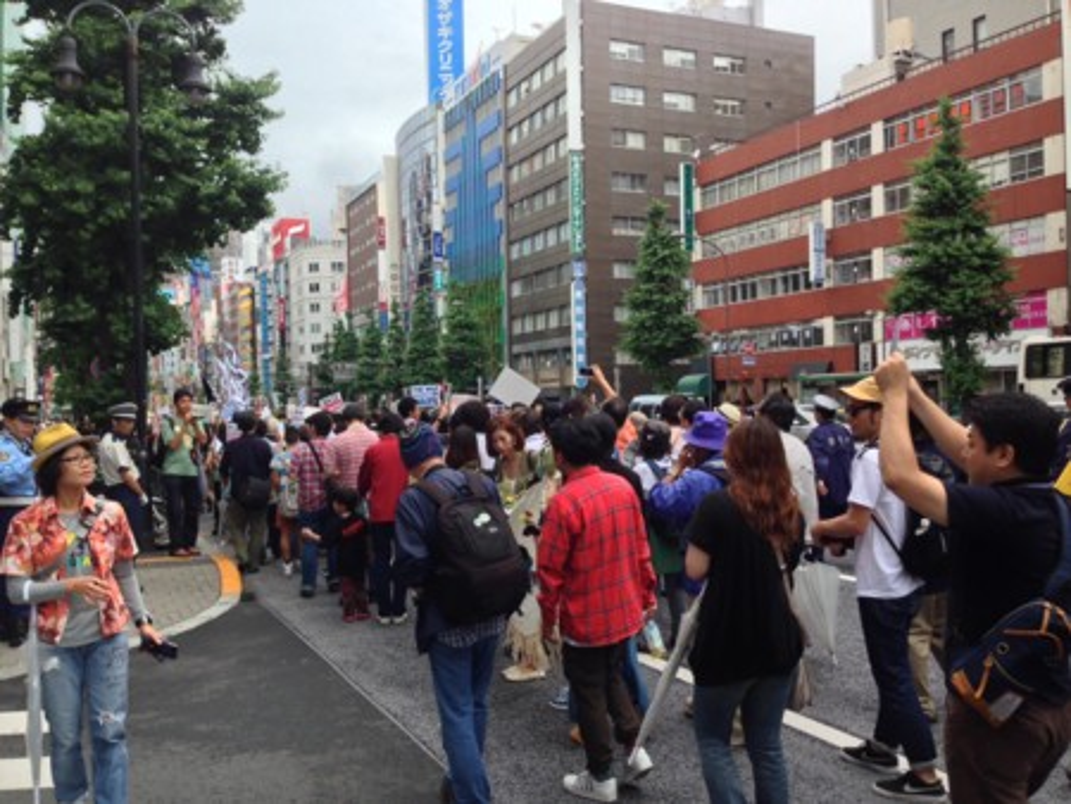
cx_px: 536
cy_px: 402
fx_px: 1022
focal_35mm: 33
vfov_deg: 43.0
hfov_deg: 55.3
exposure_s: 1/299
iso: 50
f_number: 2.4
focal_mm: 4.12
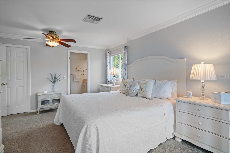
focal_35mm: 17
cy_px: 76
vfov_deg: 70.4
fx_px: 109
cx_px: 115
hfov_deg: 93.3
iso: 320
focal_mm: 17
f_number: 8
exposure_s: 2
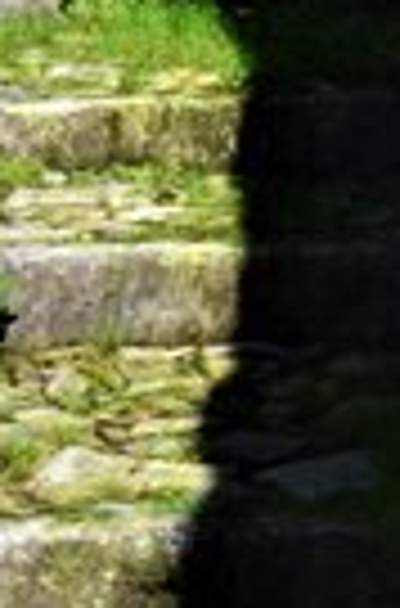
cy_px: -1171
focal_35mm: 223
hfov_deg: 6.1
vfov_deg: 8.0
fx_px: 3745
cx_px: -40
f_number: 9
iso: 320
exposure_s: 1/160
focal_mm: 25
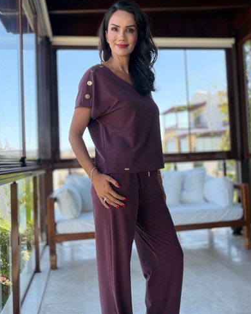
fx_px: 297
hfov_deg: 45.8
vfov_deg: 55.6
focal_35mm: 32
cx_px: 124
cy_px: 144
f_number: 1.9
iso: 25
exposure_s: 1/196
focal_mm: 2.71
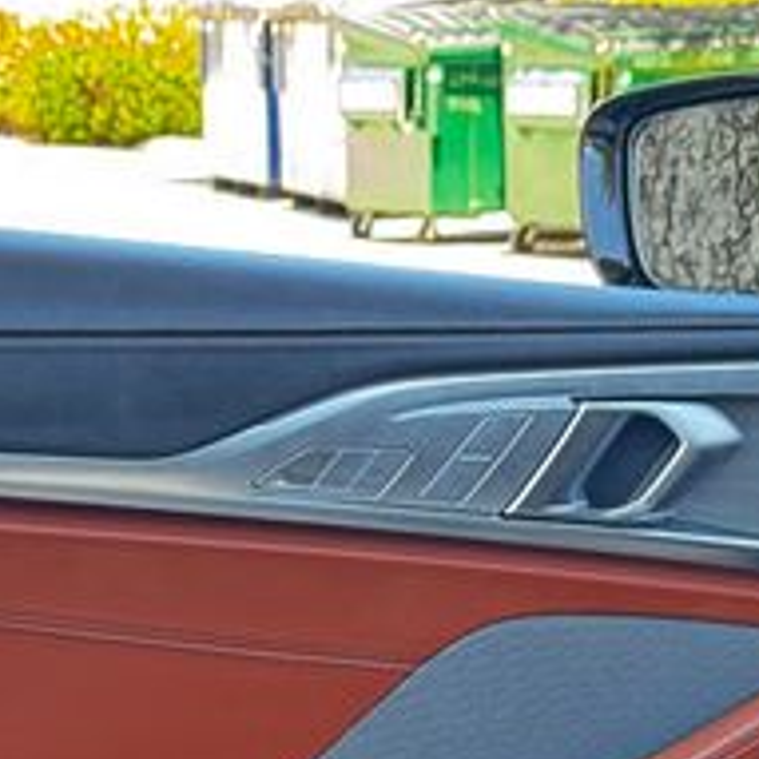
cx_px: 119
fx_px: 3523
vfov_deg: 12.1
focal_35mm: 142
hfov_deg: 12.2
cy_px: 783
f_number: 1.78
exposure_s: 1/60
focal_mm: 6.76
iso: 160
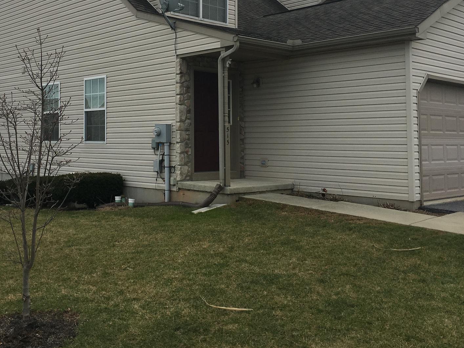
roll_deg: +0.4
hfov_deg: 44.5
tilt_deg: +4.9
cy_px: 99
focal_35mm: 42
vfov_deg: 33.8
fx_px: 563
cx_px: 184
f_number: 2.2
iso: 25
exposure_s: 1/2024
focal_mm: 4.15
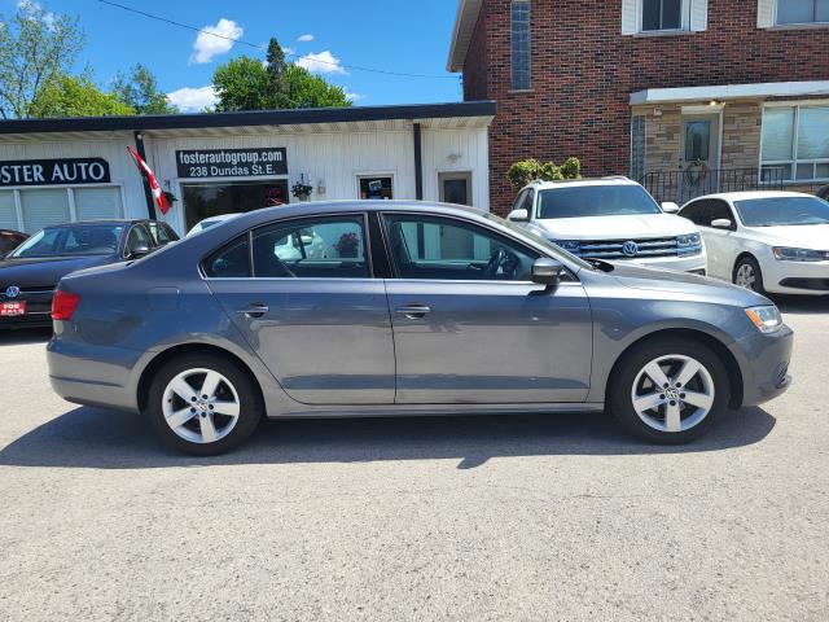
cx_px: 414
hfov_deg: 67.3
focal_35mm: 26
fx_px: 623
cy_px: 311
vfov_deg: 53.1
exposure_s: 1/2082
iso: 40
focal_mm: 5.4
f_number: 1.8
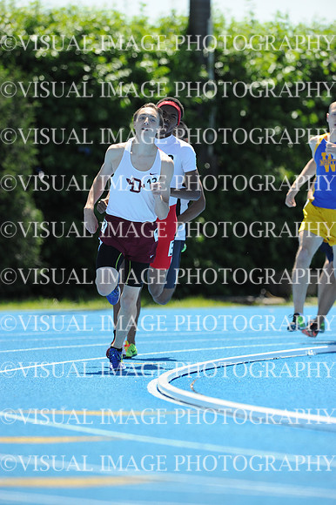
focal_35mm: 400
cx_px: 168
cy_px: 252
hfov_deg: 3.4
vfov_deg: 5.2
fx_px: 5606
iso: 500
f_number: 5.6
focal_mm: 400
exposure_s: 1/1600
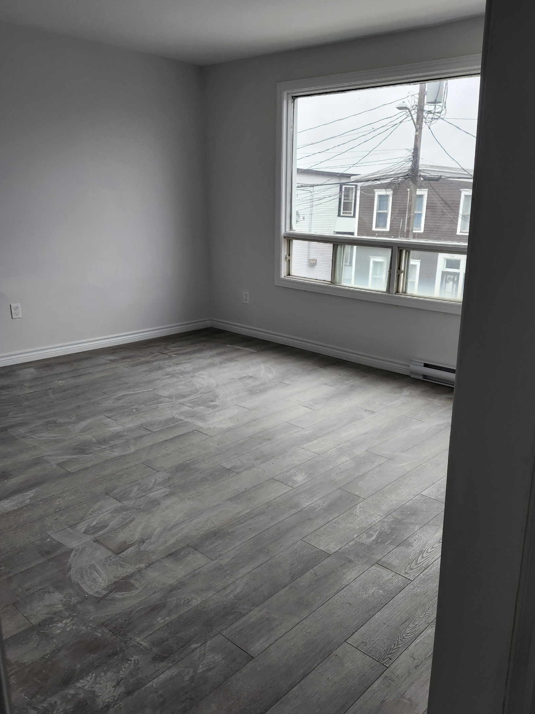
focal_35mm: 26
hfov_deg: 53.0
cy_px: 376
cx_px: 285
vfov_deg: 67.3
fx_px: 536
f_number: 1.8
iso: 160
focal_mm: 5.54
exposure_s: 1/182
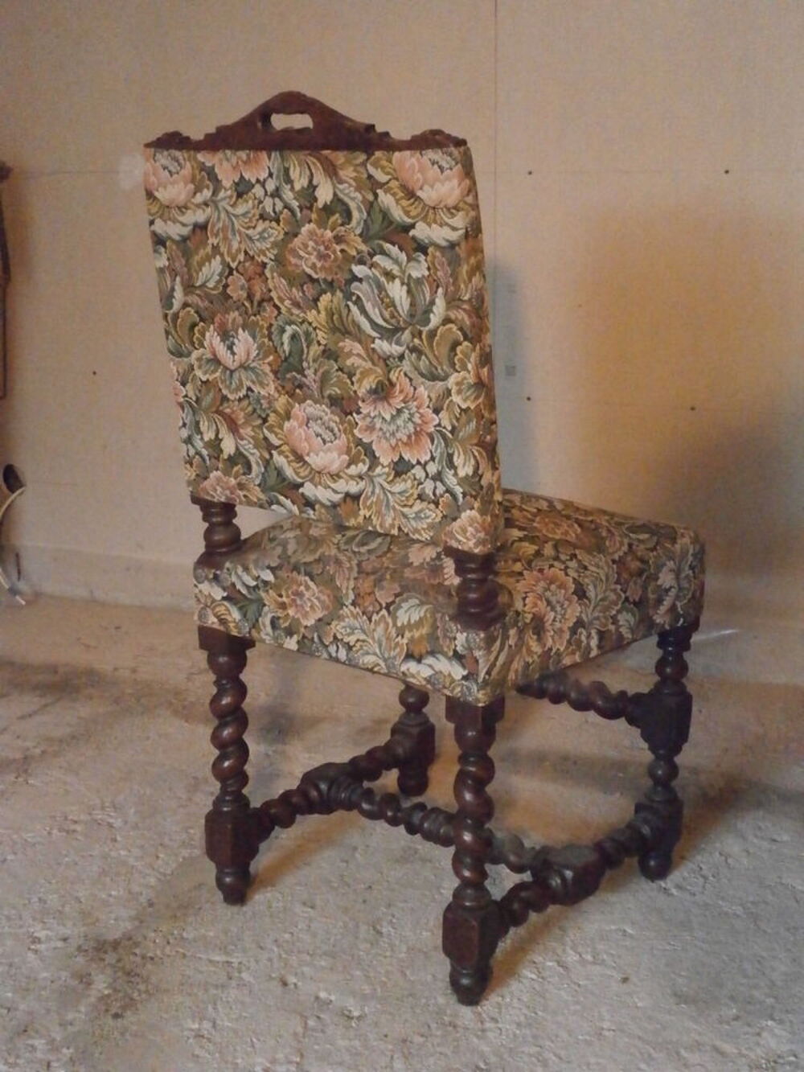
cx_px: 402
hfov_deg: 30.9
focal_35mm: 47
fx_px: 1455
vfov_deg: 40.4
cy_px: 536
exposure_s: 1/100
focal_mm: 8.3
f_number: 3.4
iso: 1600
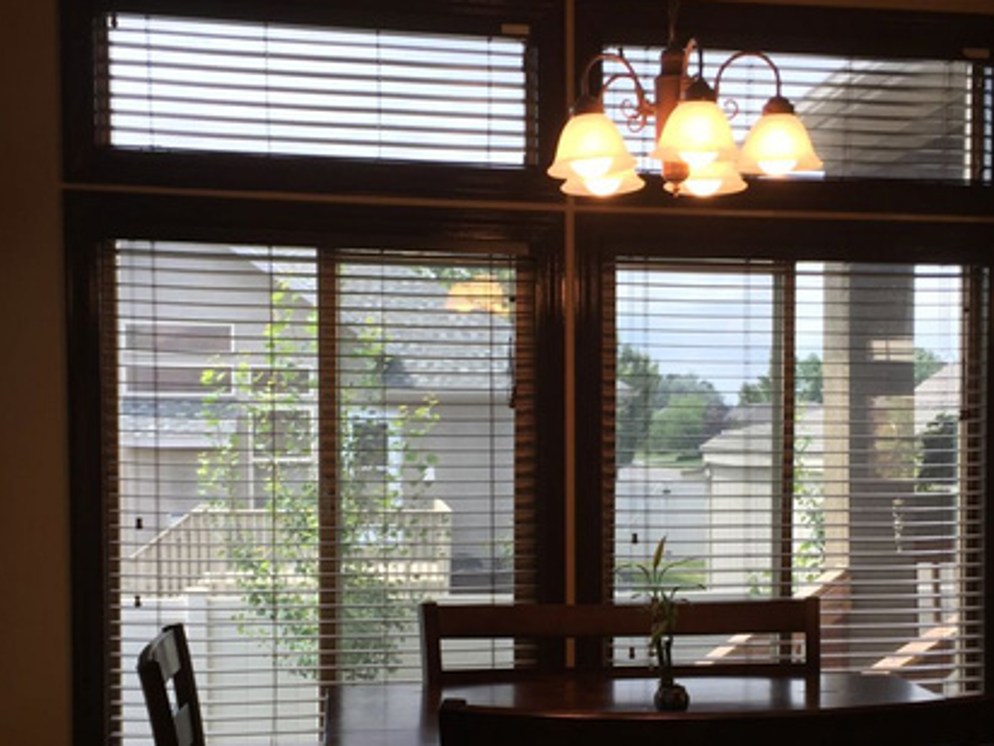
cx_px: 565
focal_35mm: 45
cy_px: 478
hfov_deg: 42.0
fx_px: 1292
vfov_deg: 32.0
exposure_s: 1/60
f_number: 2.2
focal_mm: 4.15
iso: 40
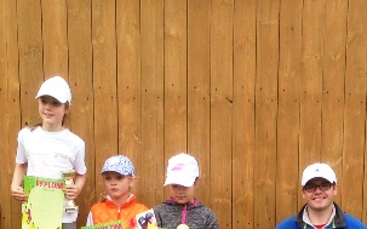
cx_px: 189
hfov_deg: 27.9
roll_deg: -0.8
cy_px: 265
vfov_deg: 16.9
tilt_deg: -8.4
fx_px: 740
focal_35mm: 74
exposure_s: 1/210
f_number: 2.4
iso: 50
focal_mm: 4.12
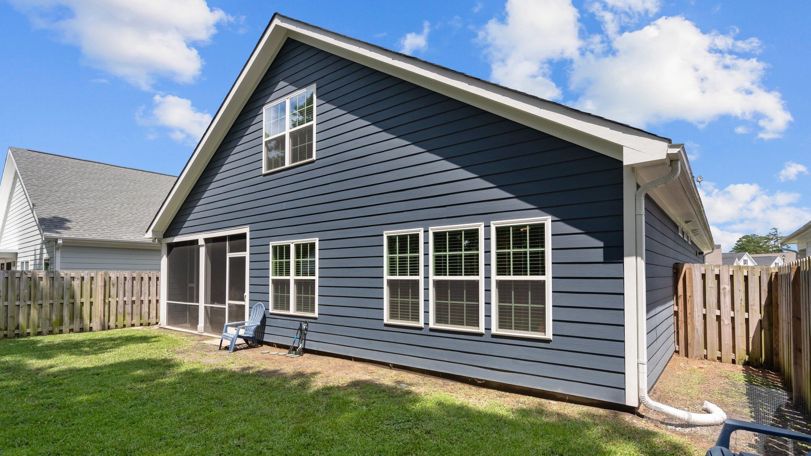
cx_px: 409
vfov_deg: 60.8
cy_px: 261
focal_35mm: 18
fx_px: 387
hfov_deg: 92.7
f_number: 4
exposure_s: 1/2000
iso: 320
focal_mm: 17
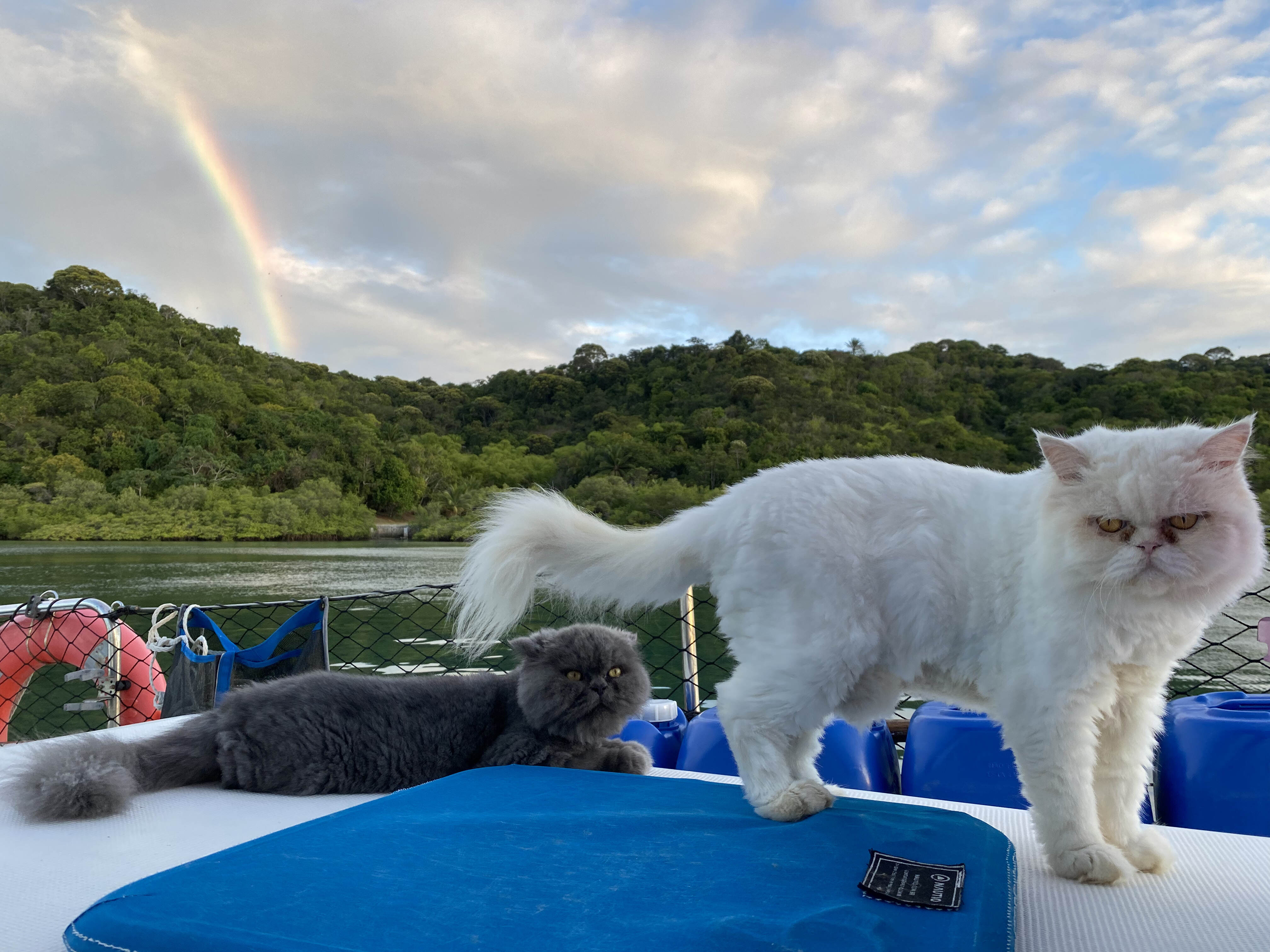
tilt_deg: +3.3
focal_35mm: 26
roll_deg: +0.4
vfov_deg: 53.1
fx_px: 954
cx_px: 635
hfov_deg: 67.3
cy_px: 476
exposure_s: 1/334
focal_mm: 4.25
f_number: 1.8
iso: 32
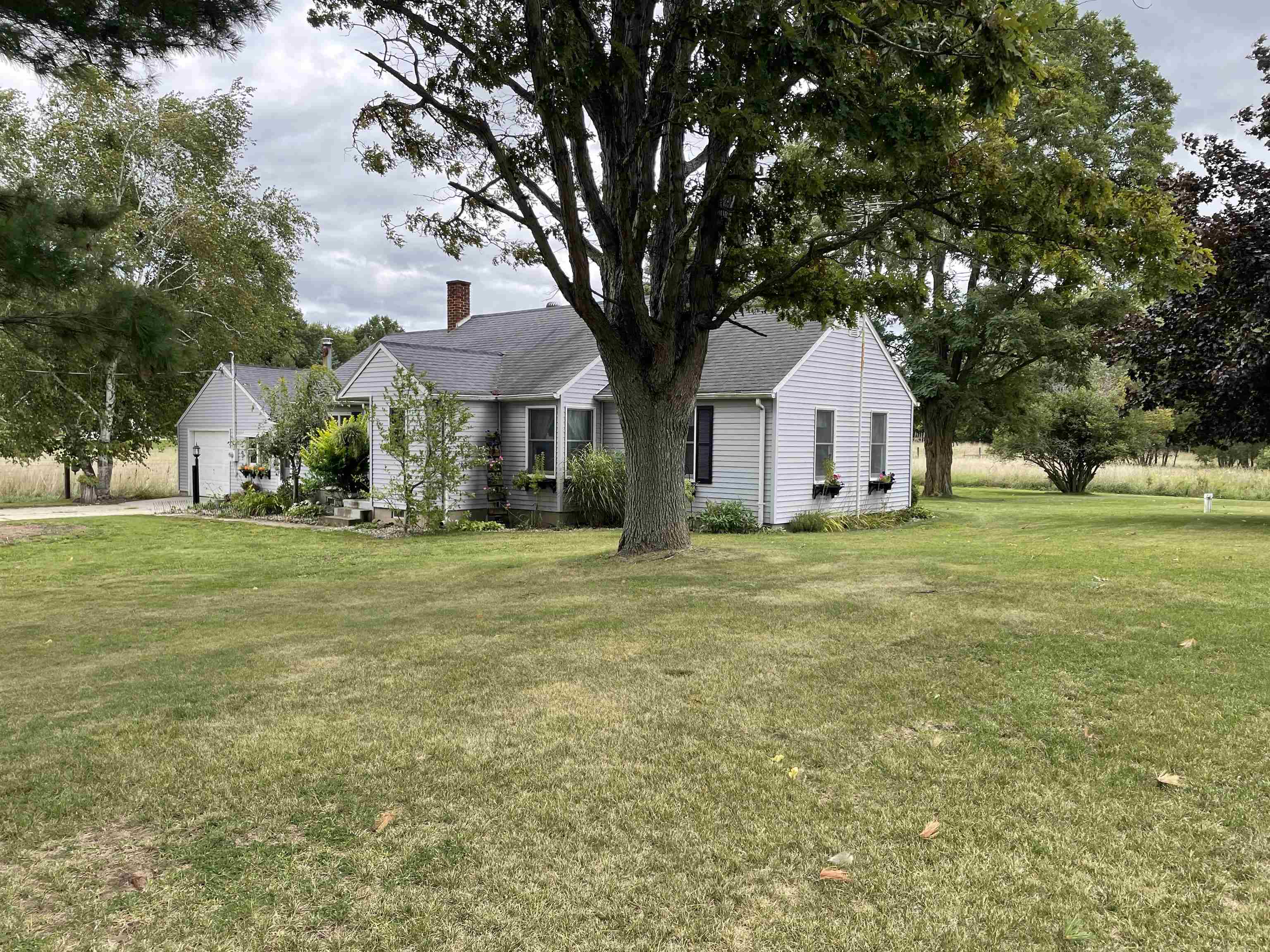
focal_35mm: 26
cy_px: 476
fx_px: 954
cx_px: 635
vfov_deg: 53.1
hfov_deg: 67.3
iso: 32
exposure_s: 1/666
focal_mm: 4.2
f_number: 1.6
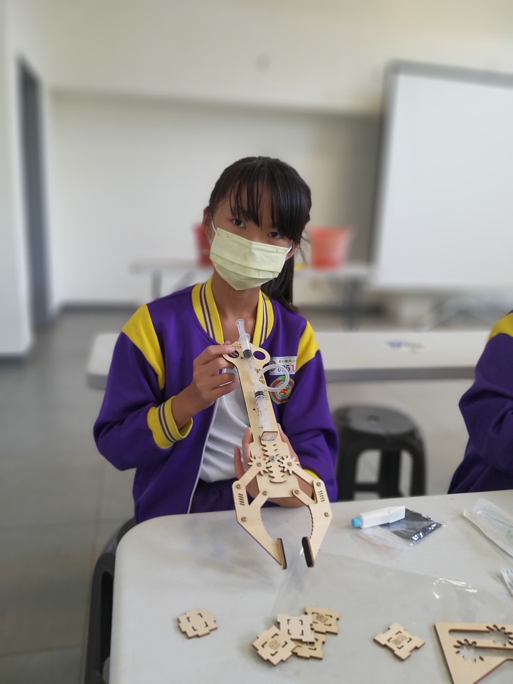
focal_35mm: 26
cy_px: 342
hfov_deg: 53.1
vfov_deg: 67.3
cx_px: 256
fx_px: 514
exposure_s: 1/24
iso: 100
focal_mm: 3.93
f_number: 1.7
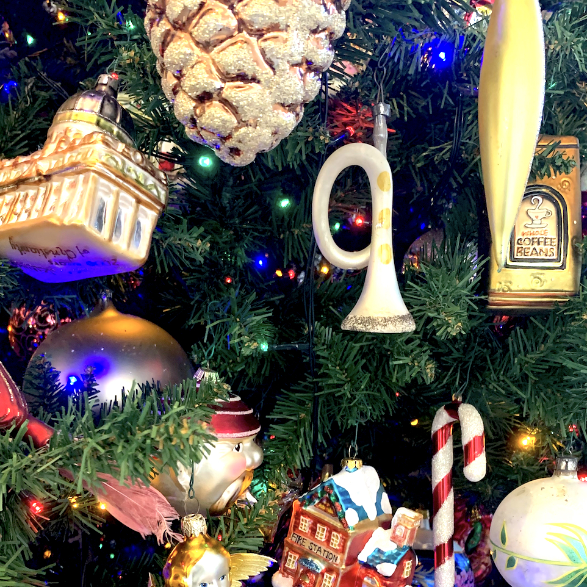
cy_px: 450
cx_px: 273
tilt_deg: -6.9
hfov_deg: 39.1
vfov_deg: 38.0
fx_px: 825
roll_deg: -1.0
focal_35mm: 43
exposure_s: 1/44
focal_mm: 4.25
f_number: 1.8
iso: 400
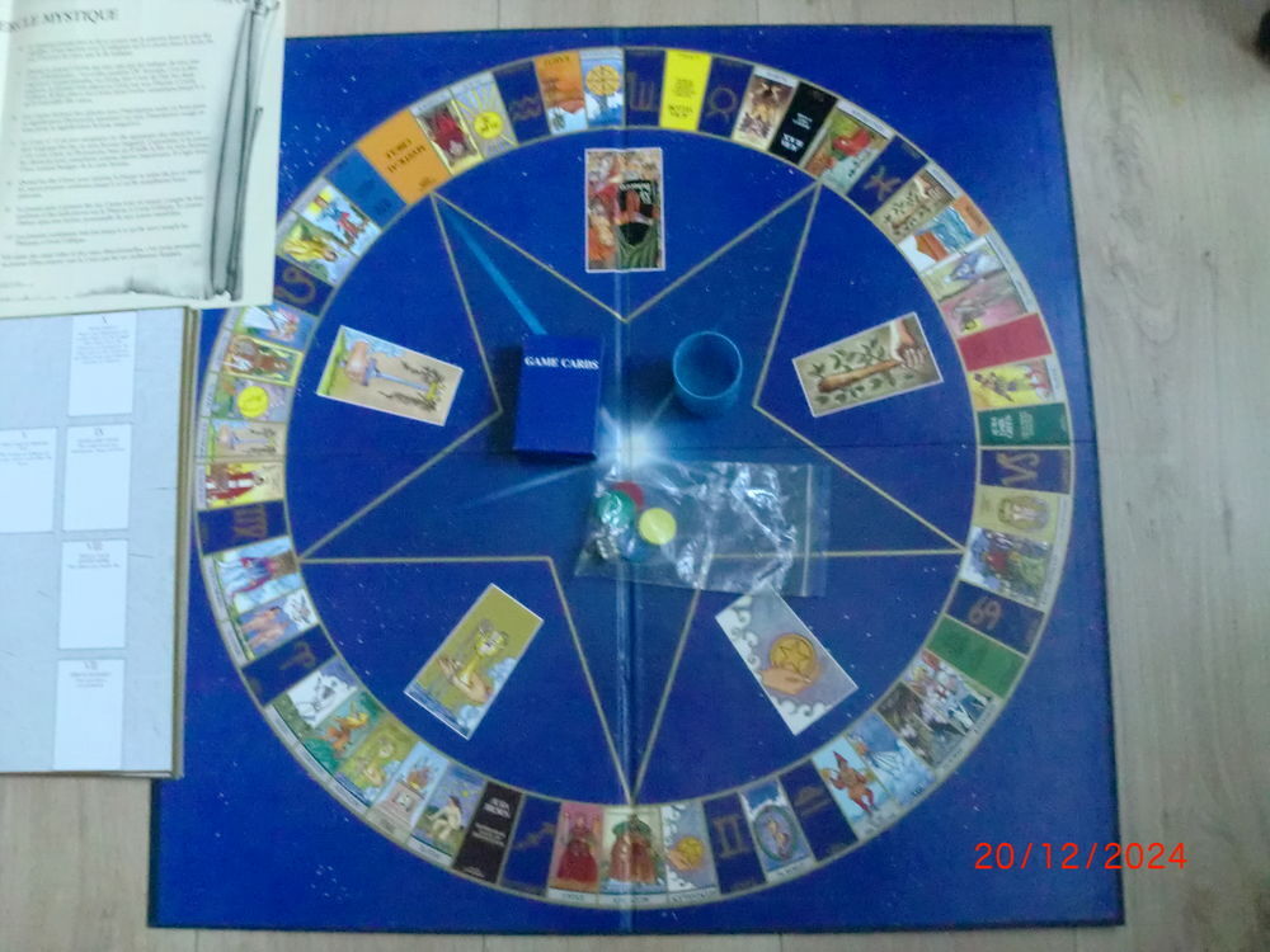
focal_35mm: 35
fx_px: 1284
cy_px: 476
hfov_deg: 52.6
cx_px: 635
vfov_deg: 40.7
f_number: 3.1
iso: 1600
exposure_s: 1/40
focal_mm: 6.3
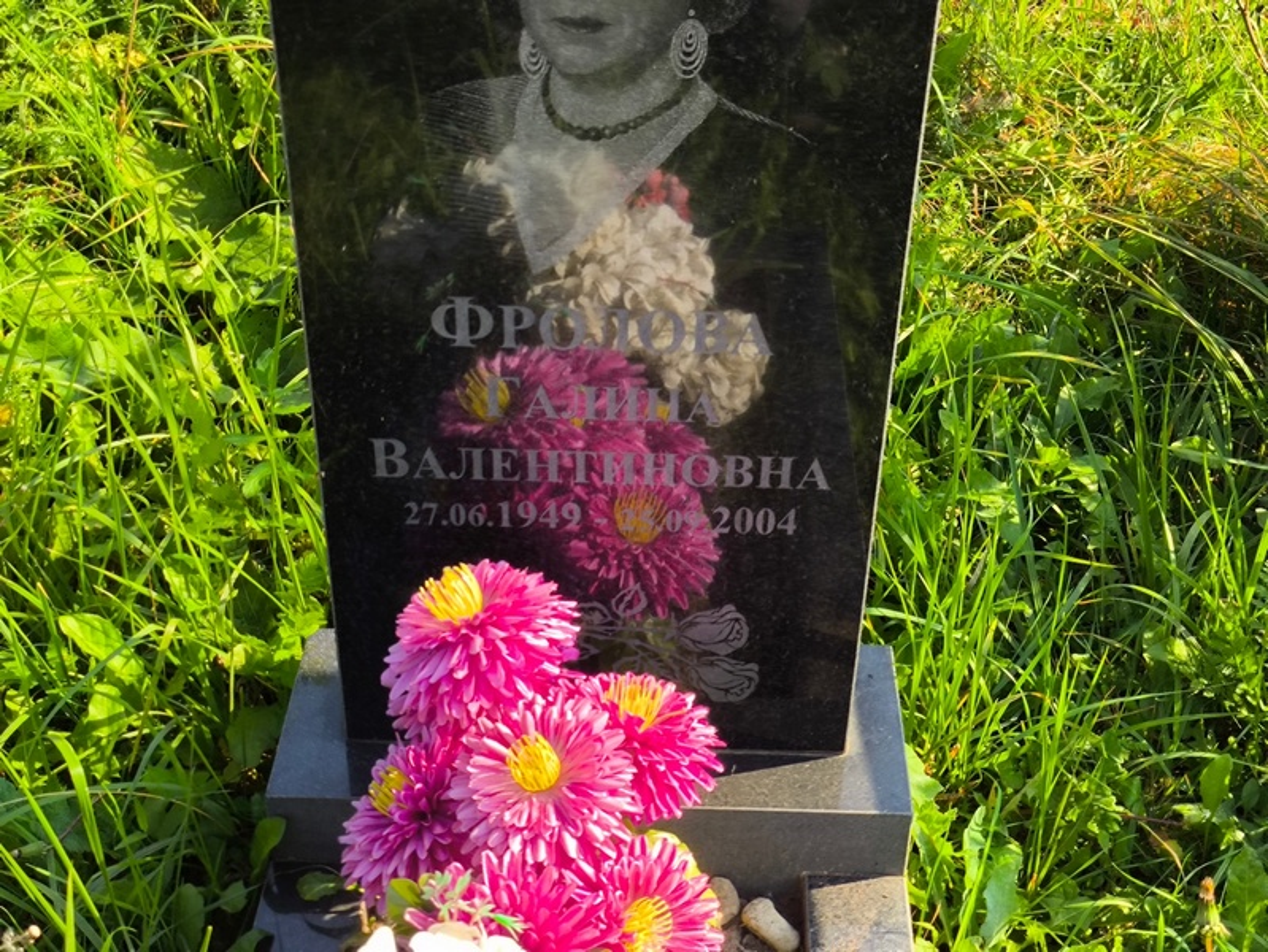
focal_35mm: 50
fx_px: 1832
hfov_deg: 38.2
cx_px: 634
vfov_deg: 29.1
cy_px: 476
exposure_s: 1/515
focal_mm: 4.71
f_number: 1.7
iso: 50
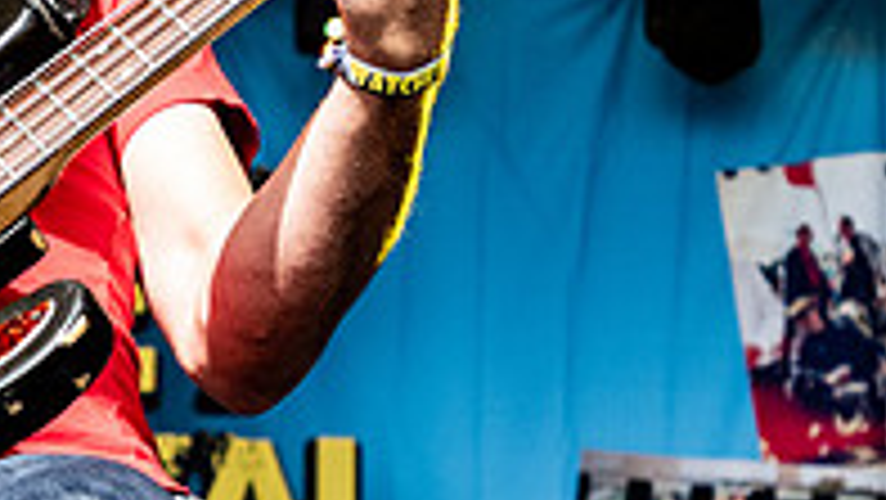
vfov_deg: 6.9
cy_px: 314
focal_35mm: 175
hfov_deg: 12.3
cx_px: 305
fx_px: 4113
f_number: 5.6
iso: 500
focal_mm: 35
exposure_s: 1/1250
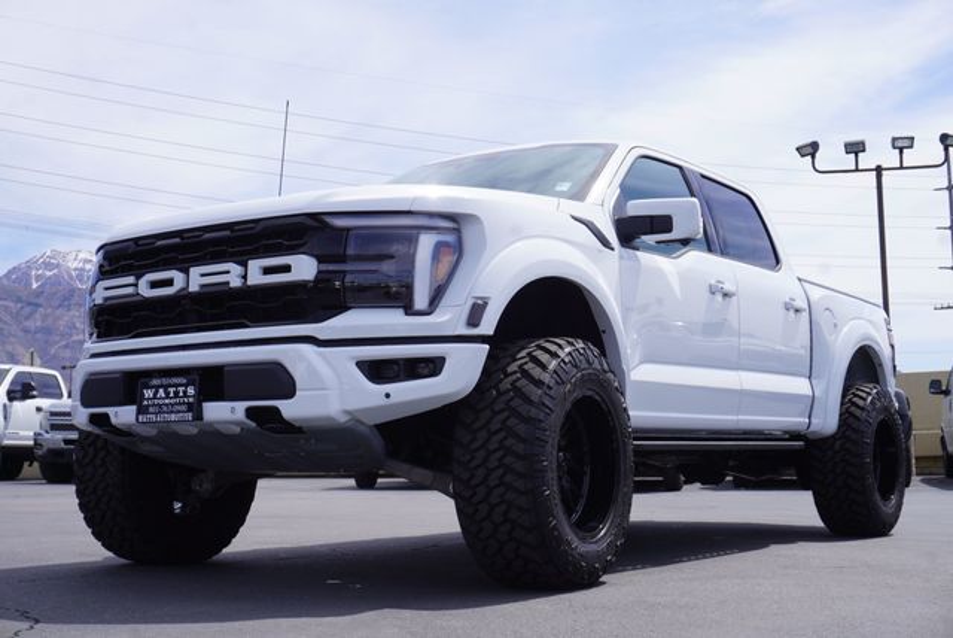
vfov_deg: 29.9
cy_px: 319
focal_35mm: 45
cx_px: 476
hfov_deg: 43.6
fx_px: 1192
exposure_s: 1/160
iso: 100
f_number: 11
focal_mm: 30
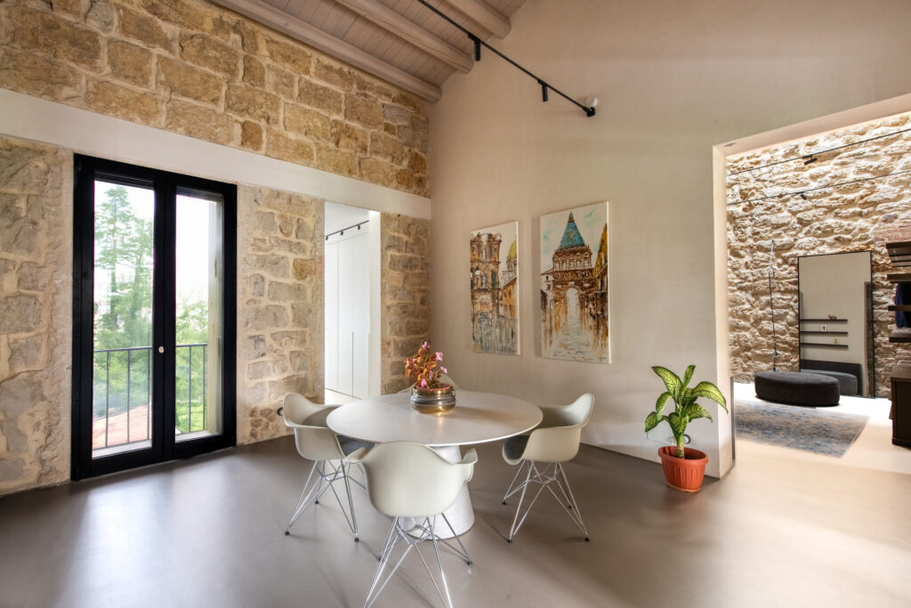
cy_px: 304
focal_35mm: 16
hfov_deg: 96.7
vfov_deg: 73.8
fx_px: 405
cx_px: 456
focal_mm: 16
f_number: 11
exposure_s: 1/60
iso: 250
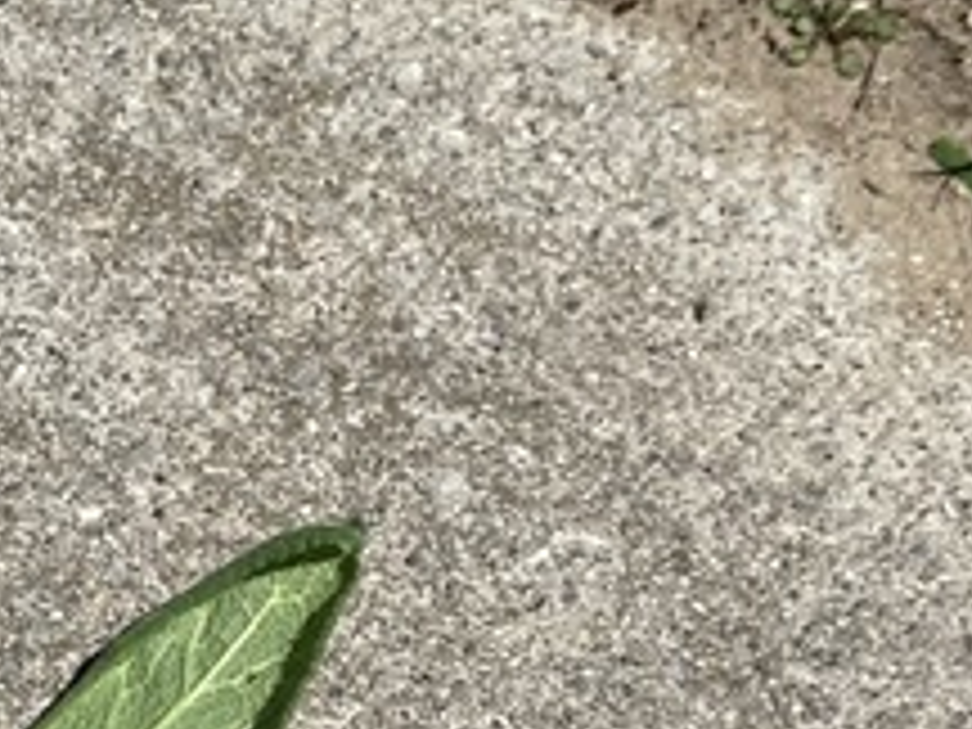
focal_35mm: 123
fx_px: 3454
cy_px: 1066
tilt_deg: -58.6
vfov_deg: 11.6
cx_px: -144
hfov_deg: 15.5
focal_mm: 4.25
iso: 32
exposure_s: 1/6410
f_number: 1.8
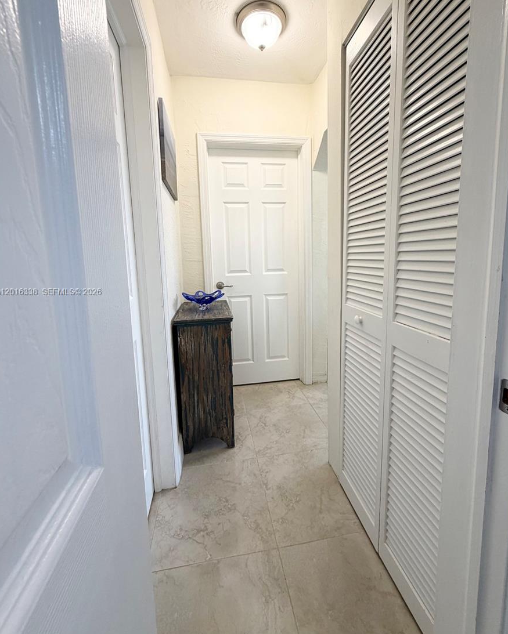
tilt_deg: -7.6
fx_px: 282
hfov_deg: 84.1
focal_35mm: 15
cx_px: 255
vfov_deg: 96.6
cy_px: 292
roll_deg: +1.3
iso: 200
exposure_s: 1/120
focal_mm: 2.22
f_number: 2.2
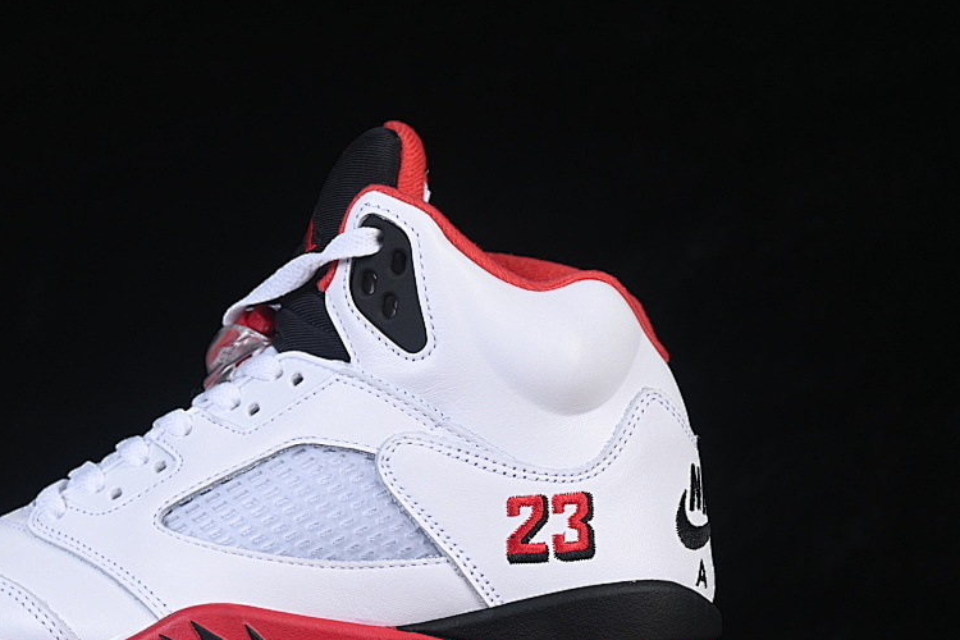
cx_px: 287
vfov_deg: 12.7
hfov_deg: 18.8
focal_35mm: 108
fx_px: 2880
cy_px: 444
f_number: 8
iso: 160
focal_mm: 50
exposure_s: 1/80
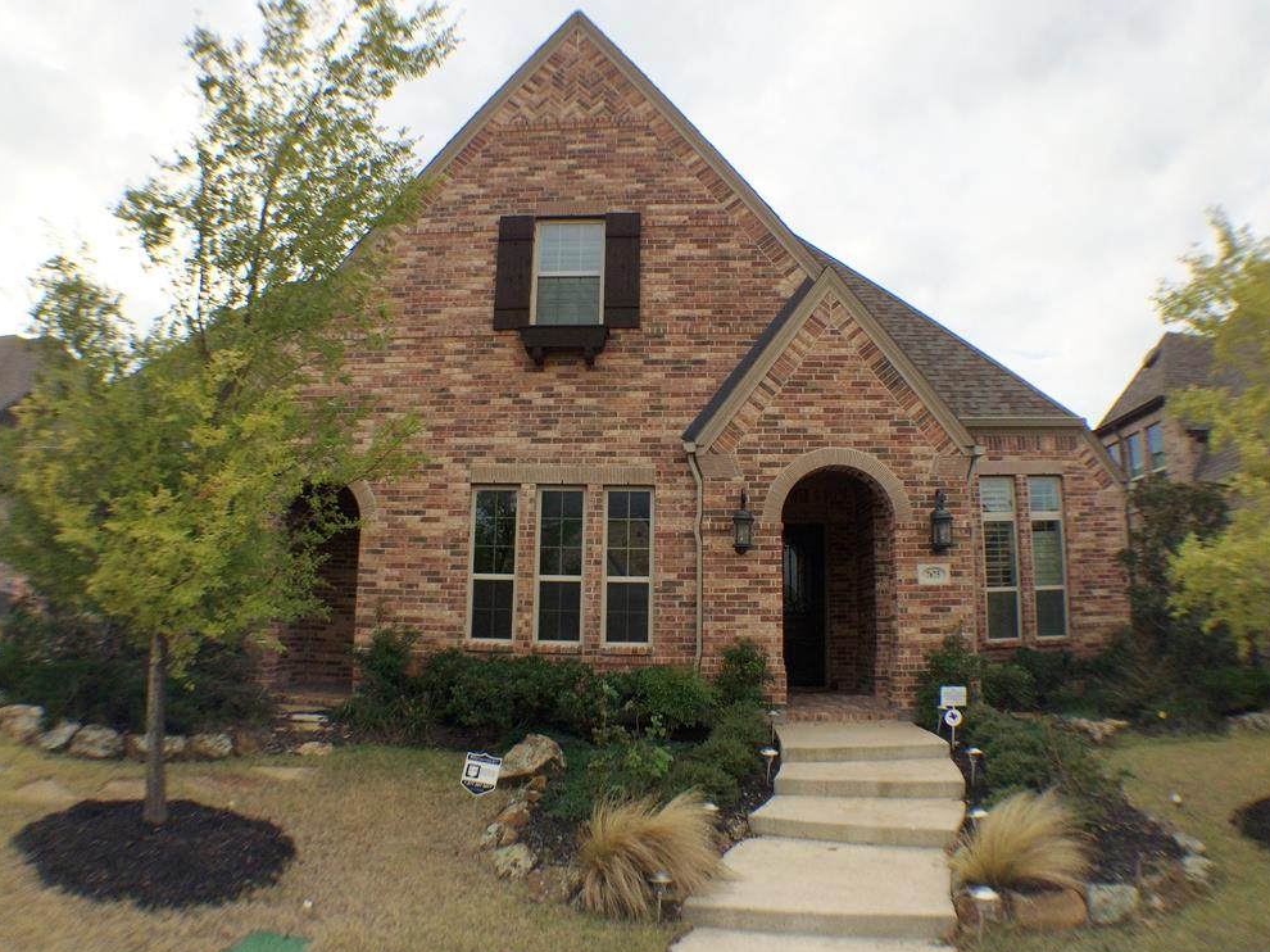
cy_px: 472
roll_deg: -0.4
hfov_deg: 60.0
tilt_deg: +11.4
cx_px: 631
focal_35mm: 30
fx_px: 1100
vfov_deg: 46.8
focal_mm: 4.15
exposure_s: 1/1244
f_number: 2.2
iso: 32
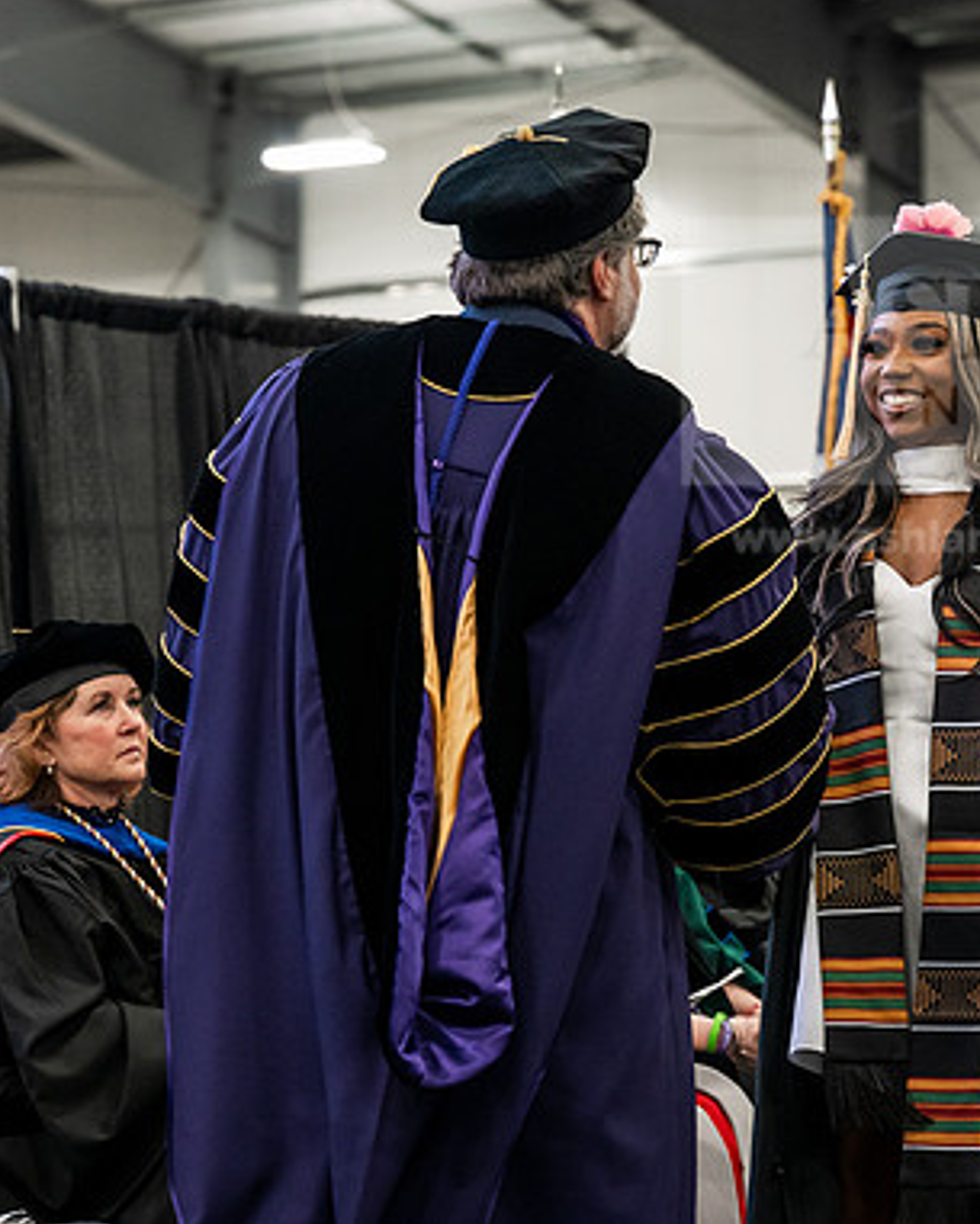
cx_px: 585
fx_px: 4458
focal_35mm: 123
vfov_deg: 15.6
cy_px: 606
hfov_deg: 12.5
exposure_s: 1/200
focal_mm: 86
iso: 4000
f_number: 4.5
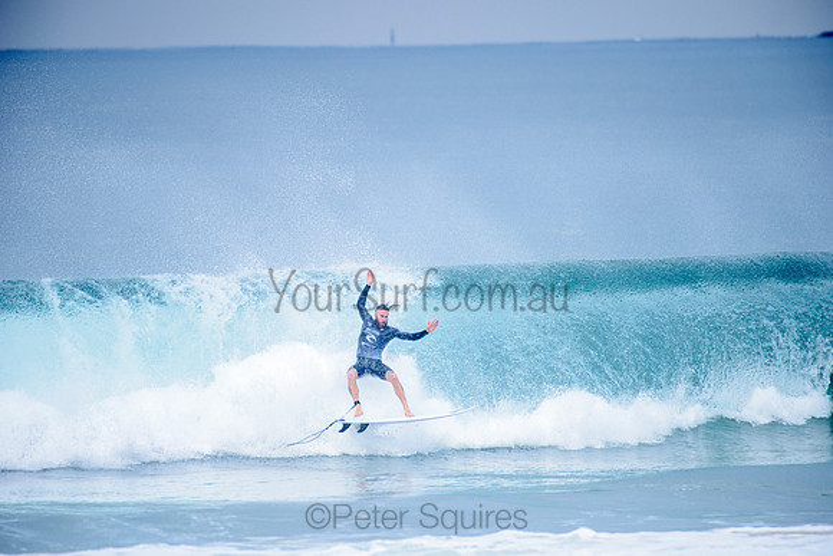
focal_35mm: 500
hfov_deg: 4.1
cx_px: 416
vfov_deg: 2.8
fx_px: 11572
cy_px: 278
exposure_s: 1/2000
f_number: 5.6
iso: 400
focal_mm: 500
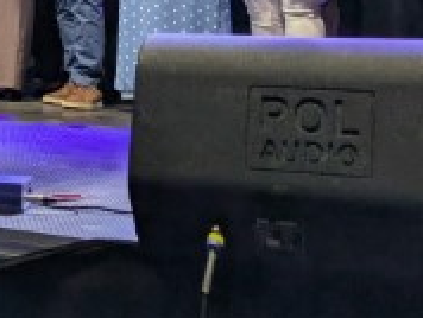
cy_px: -133
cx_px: -111
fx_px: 1370
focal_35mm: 112
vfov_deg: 12.7
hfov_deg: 16.7
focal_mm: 5.43
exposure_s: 1/130
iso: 54
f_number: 1.89
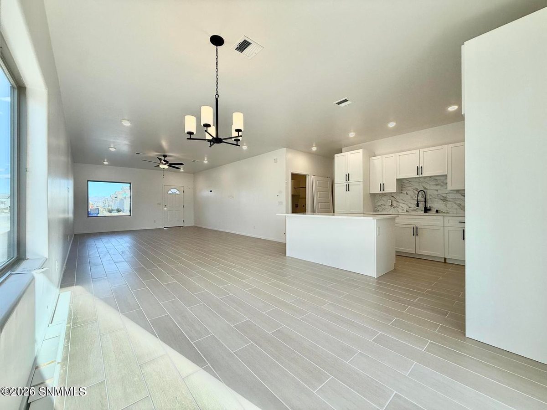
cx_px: 274
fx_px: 221
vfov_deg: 85.7
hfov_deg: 102.1
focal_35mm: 14
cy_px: 205
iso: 64
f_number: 2.2
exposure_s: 1/229
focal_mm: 2.22
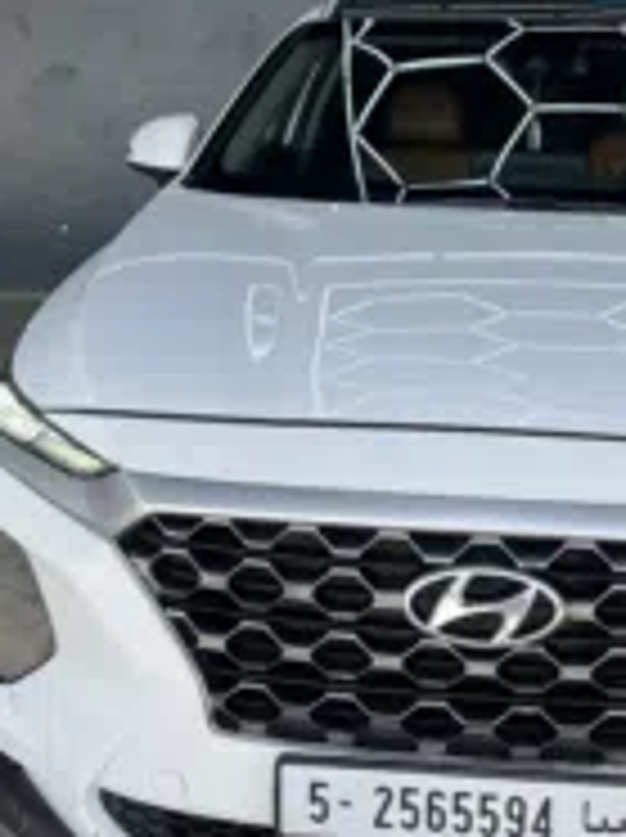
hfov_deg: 25.7
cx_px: 473
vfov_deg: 33.8
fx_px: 1353
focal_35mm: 56
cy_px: 230
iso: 50
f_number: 1.6
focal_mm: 5.1
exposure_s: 1/920
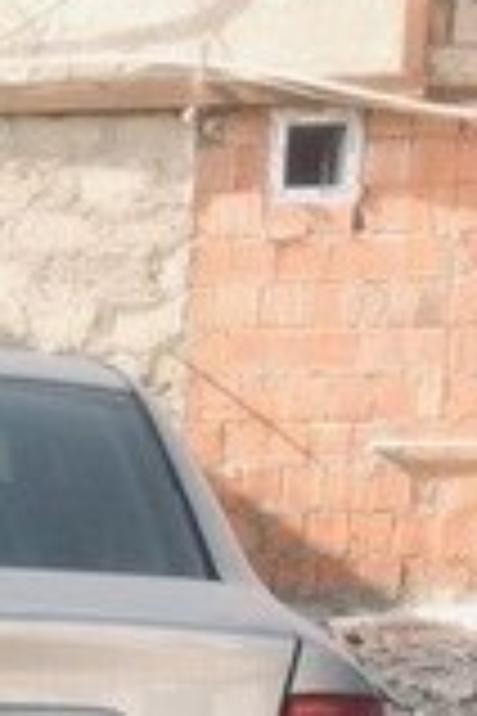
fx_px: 1868
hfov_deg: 13.9
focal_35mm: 94
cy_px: 1054
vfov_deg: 19.2
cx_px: -180
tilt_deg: -13.6
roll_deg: -1.1
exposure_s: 1/150
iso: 25
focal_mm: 4.15
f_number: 2.2
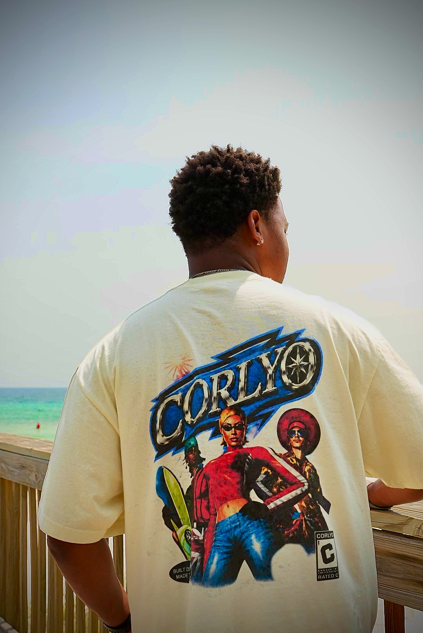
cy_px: 316
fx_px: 739
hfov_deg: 31.9
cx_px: 212
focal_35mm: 42
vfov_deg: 46.4
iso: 800
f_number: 7.1
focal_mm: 28
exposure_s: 1/2500
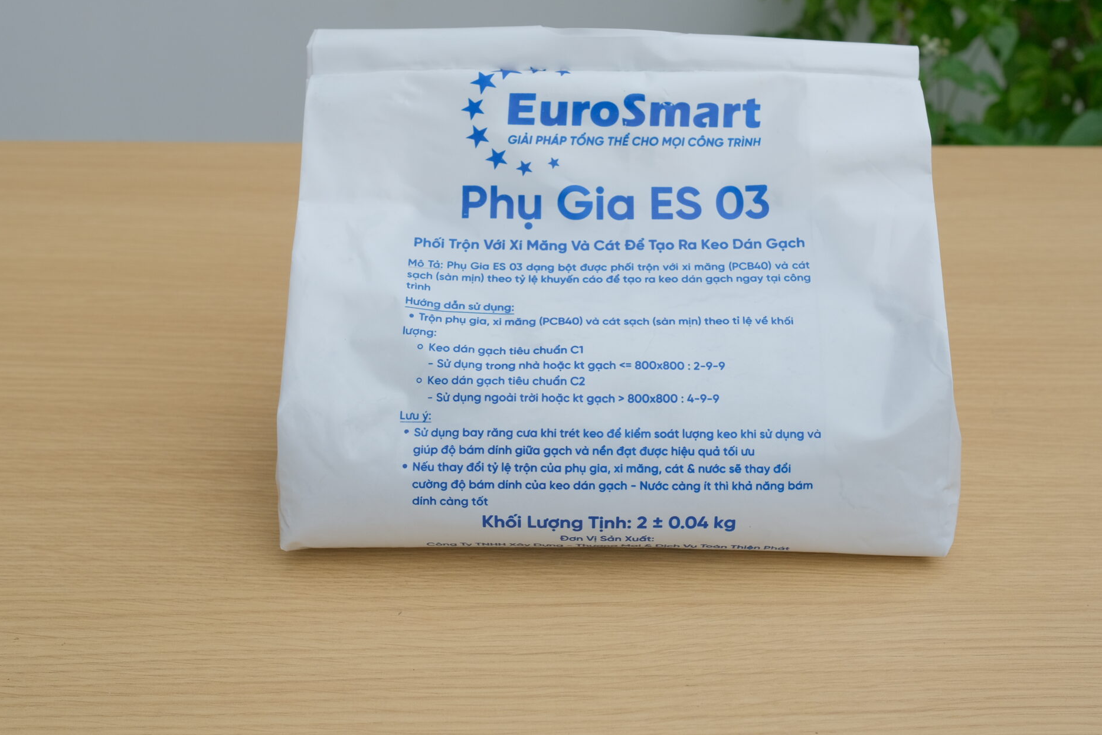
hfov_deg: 41.1
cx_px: 593
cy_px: 265
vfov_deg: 28.0
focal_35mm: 48
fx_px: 1469
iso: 320
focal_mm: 23
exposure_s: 1/250
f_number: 5
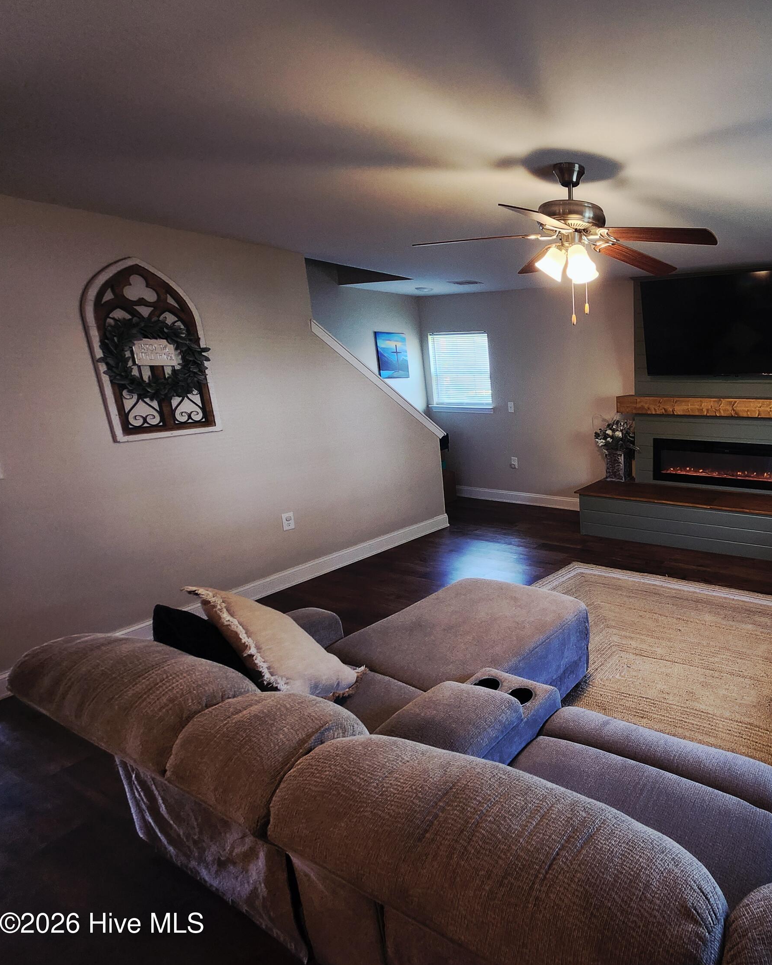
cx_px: 644
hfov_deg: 67.8
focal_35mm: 17
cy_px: 483
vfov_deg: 89.6
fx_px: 486
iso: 200
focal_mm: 1.74
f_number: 2.2
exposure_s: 1/60
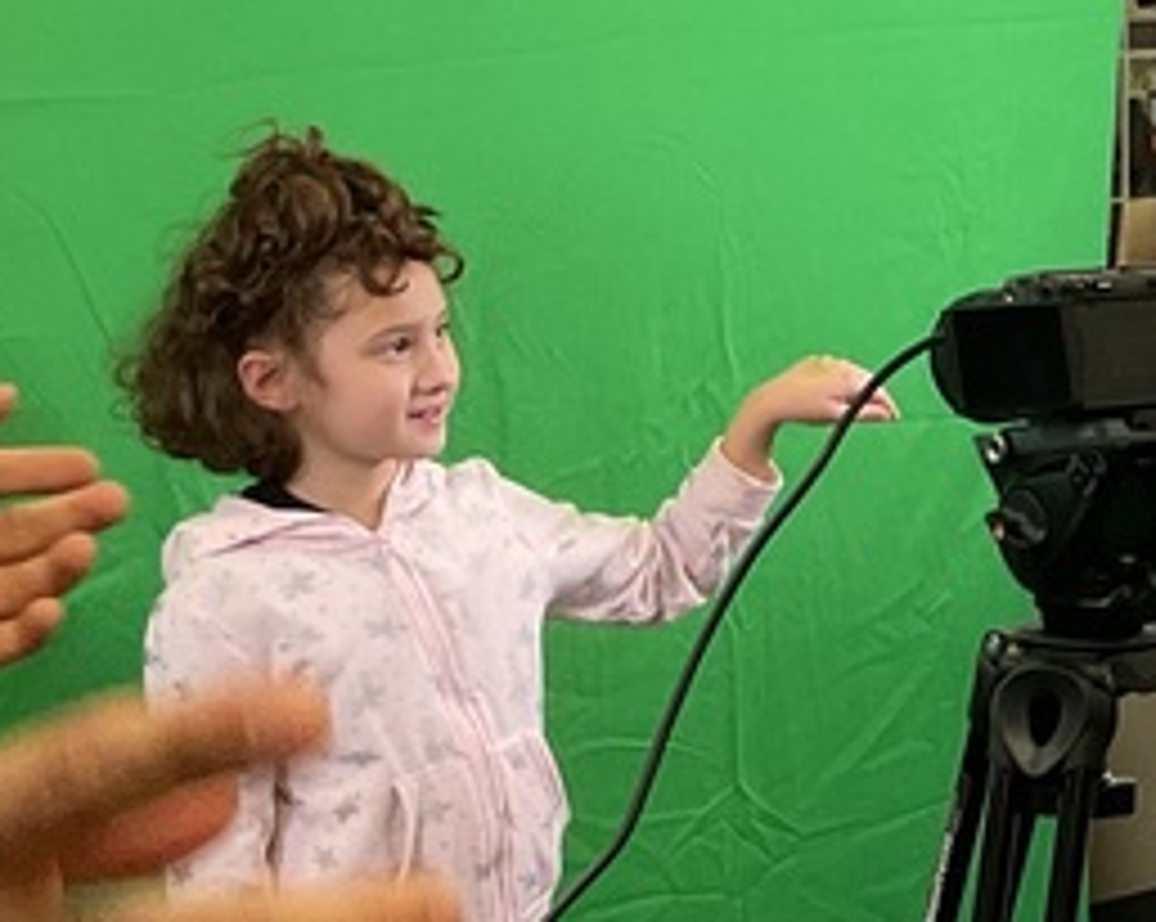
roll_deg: -0.6
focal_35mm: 113
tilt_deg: -9.8
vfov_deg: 13.6
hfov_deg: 16.1
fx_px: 3862
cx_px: 1520
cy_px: 486
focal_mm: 3
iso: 64
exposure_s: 1/60
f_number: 1.8
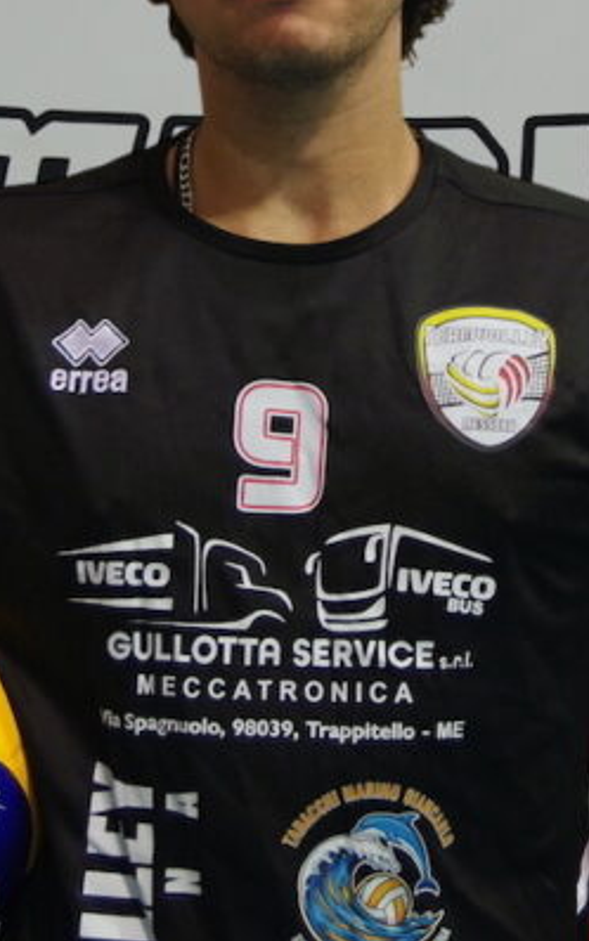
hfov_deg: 11.9
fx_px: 2823
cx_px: 291
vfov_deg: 18.8
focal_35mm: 110
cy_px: 199
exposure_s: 1/50
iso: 1600
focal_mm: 28.13
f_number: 3.2
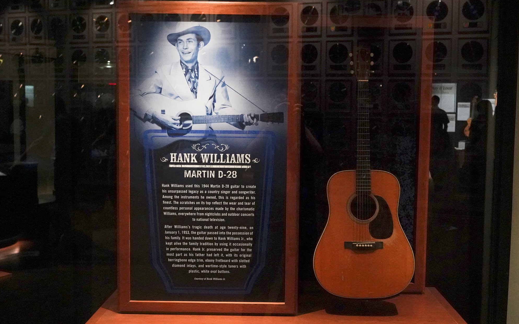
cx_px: 261
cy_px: 163
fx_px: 481
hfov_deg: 56.7
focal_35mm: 34
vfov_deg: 37.3
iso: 10000
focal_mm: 33
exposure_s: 1/80
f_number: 4.5
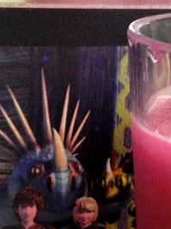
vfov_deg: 15.5
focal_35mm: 127
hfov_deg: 11.7
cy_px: 167
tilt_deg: -19.9
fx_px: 836
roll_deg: -1.8
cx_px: 88
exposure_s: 1/20
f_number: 2.4
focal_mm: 4.12
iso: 100
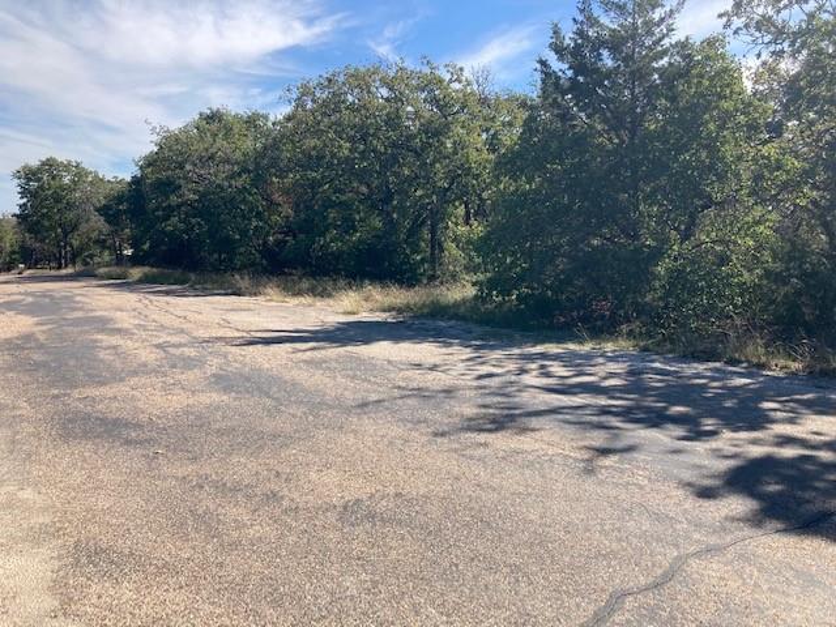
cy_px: 314
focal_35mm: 28
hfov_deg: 63.4
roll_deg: +0.5
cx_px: 418
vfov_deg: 49.7
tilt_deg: -7.0
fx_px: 676
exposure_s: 1/1312
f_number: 1.8
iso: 20
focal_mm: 3.99
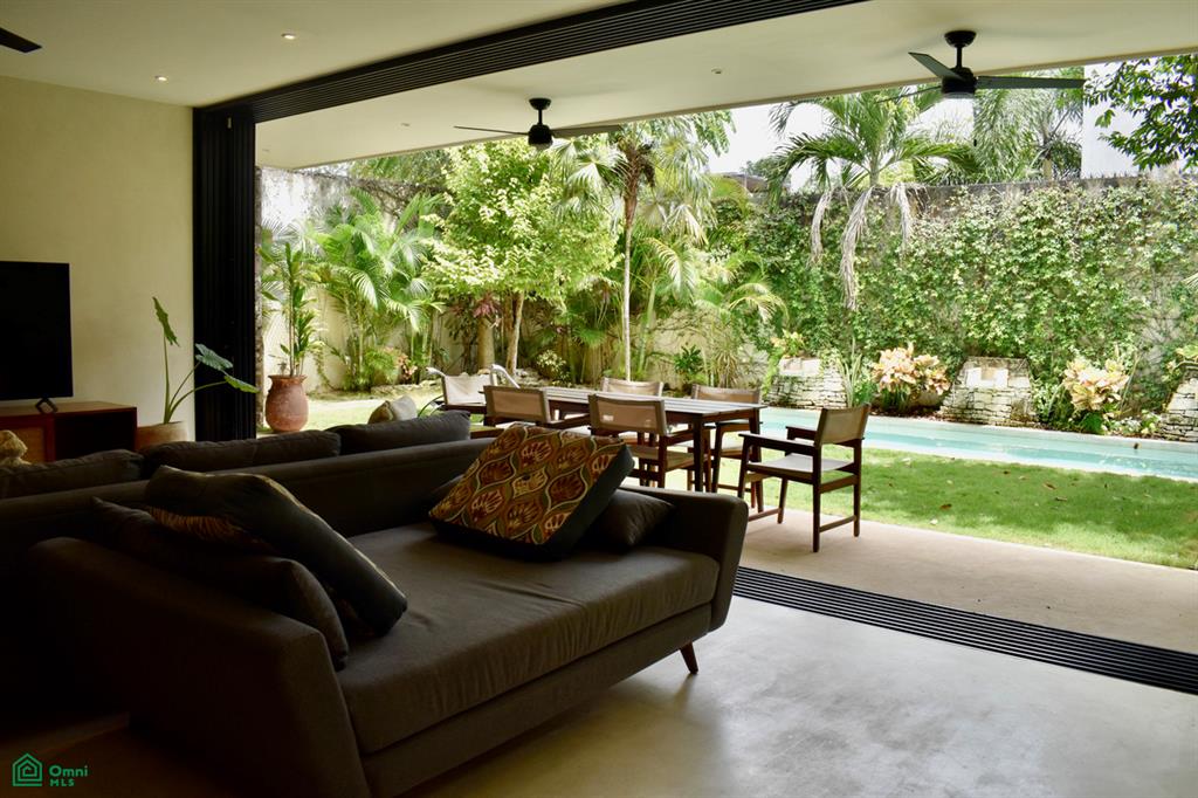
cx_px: 599
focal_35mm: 27
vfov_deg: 47.9
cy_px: 399
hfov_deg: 67.4
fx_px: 898
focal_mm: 18
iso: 200
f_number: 6.3
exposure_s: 1/250
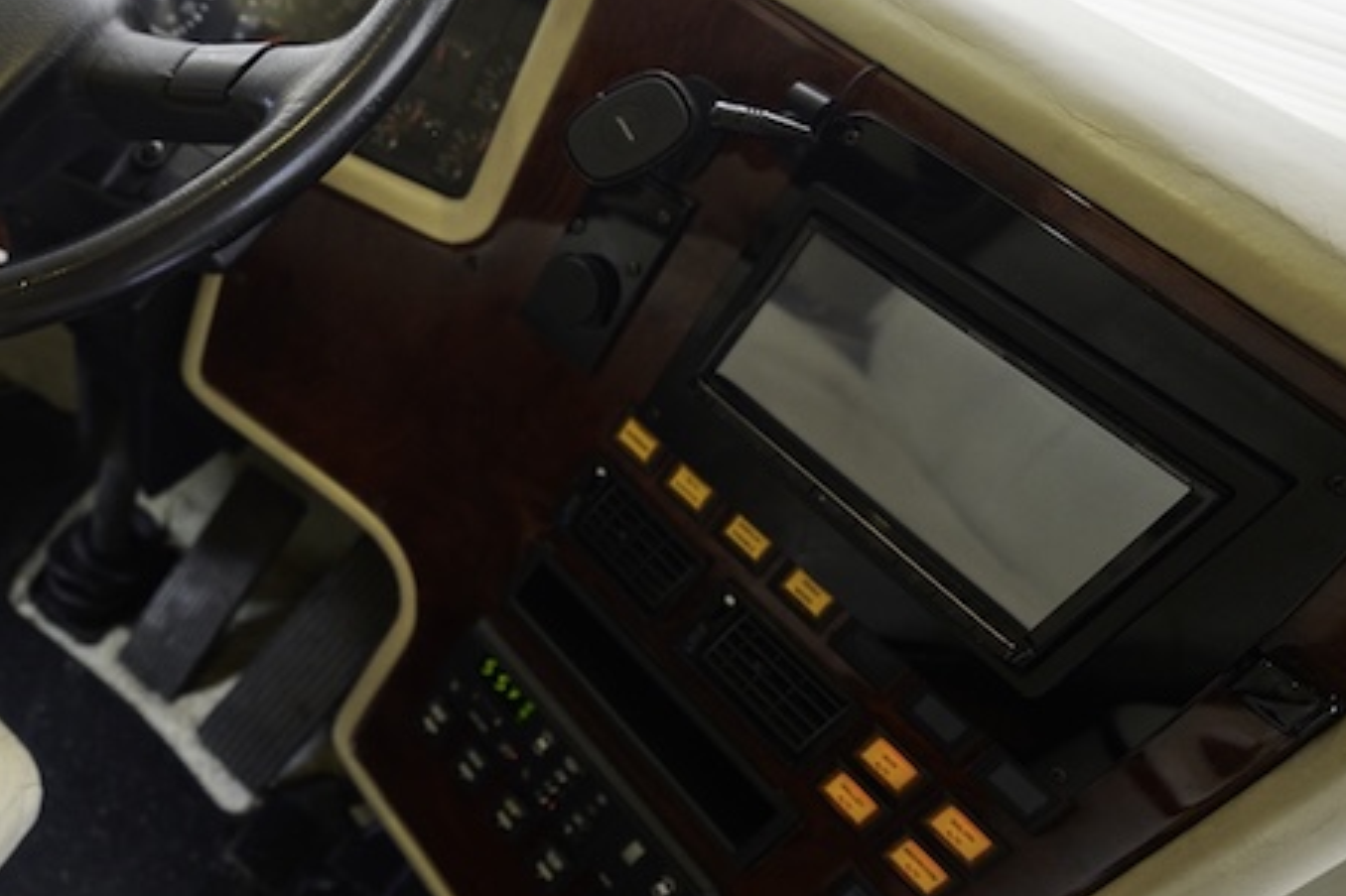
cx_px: -39
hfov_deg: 48.2
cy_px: 374
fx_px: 1159
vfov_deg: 42.2
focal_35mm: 31
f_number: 2.8
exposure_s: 1/200
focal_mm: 14
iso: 640
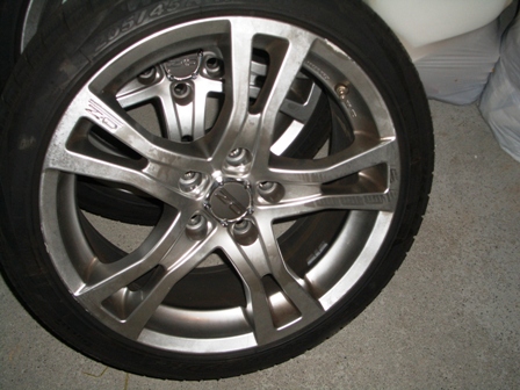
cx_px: 260
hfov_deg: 45.8
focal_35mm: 41
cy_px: 195
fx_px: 616
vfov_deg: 35.1
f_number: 4.6
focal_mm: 6.8
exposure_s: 1/60
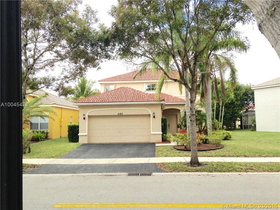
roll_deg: +1.6
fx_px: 267
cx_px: 140
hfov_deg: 55.4
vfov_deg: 42.9
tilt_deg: +4.3
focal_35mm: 33
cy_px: 105
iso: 50
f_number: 2.4
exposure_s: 1/1043
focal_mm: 4.12
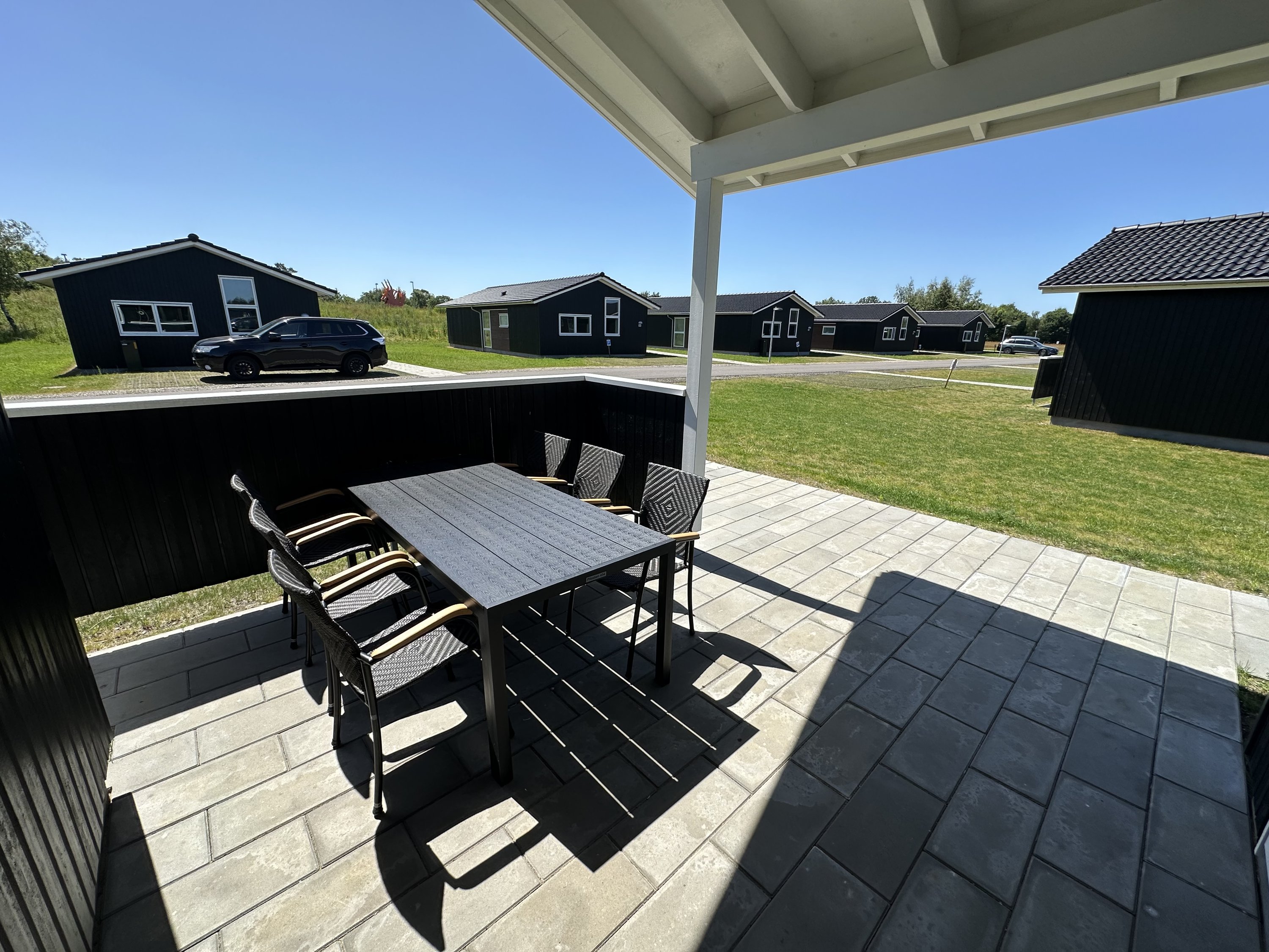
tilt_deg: -15.5
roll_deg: -1.5
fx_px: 513
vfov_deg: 85.7
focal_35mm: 14
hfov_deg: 102.1
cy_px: 476
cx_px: 634
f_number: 2.2
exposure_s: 1/1473
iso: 40
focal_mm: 2.22
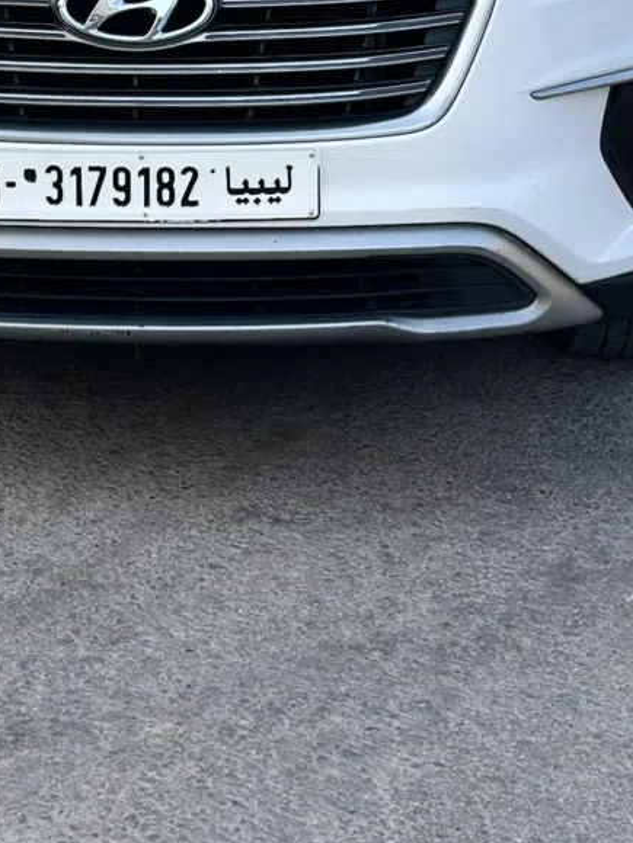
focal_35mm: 113
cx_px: 156
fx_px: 2755
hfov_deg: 13.1
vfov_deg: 16.9
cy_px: -79
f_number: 1.78
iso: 80
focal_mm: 6.86
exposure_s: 1/1212
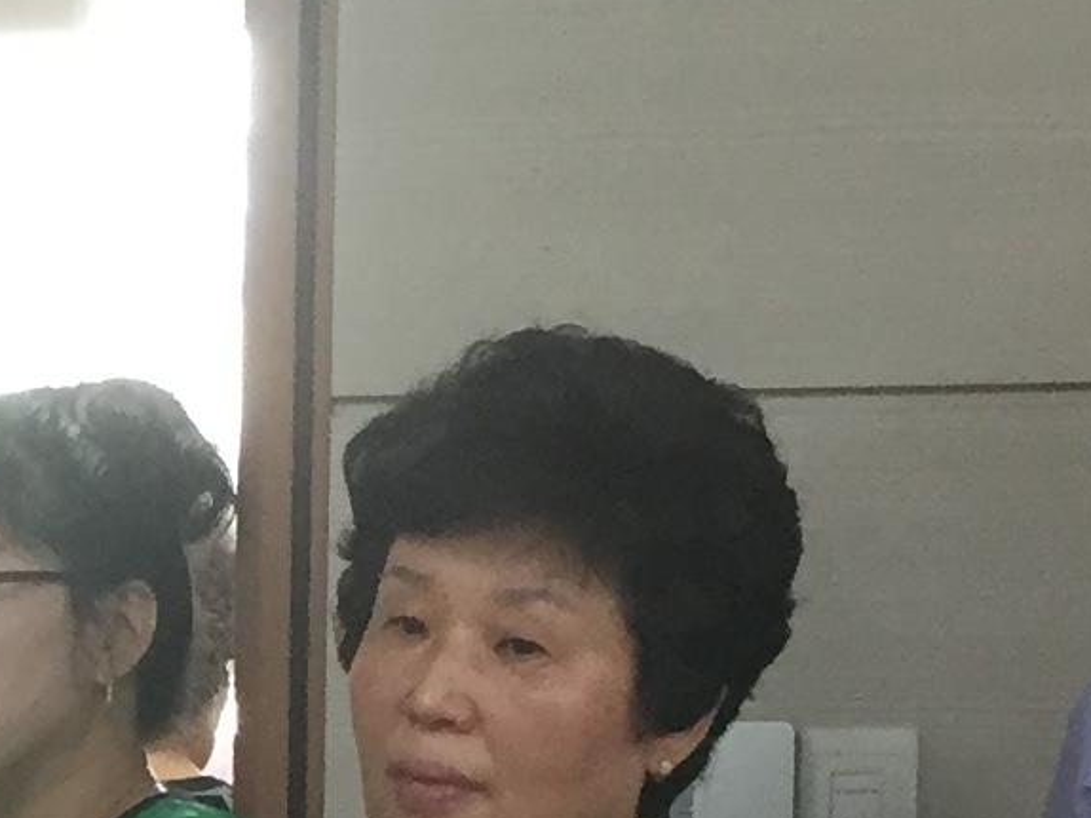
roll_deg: -1.6
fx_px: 5198
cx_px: -361
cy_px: 1545
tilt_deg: -11.5
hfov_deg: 11.6
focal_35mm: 165
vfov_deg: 8.6
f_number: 2.2
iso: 50
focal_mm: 4.15
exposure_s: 1/30
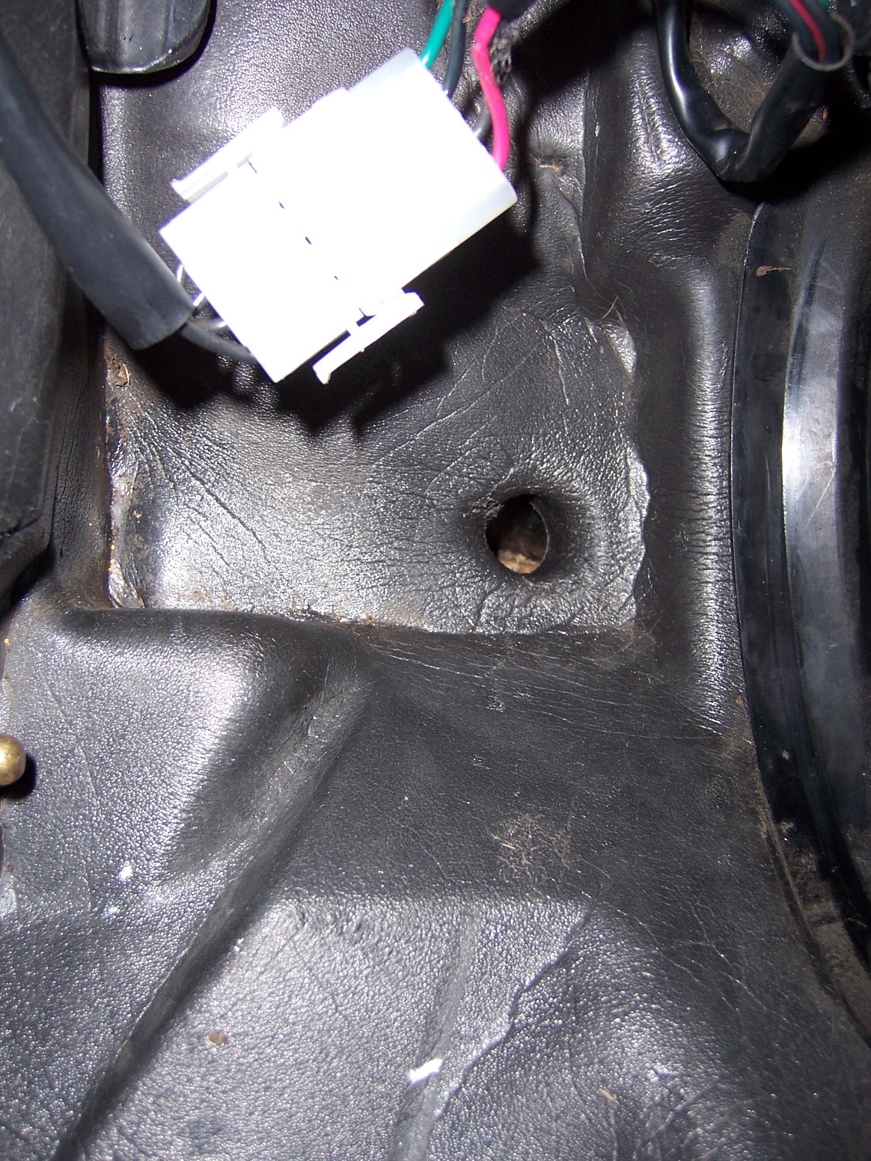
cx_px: 436
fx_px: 1208
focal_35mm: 36
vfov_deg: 51.4
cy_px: 580
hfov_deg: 39.7
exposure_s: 1/60
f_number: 2.8
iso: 80
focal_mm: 6.2
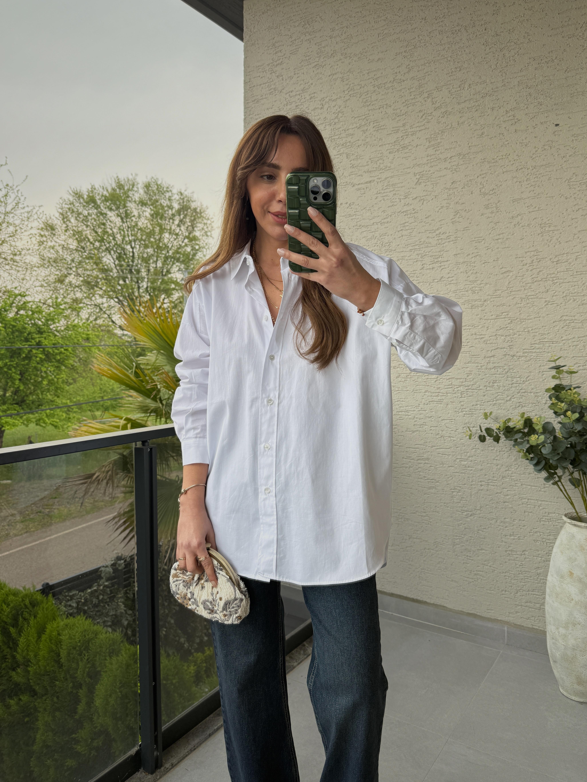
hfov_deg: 54.9
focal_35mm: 25
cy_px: 393
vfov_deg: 69.4
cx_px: 304
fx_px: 565
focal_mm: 6.76
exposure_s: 1/339
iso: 100
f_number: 1.78
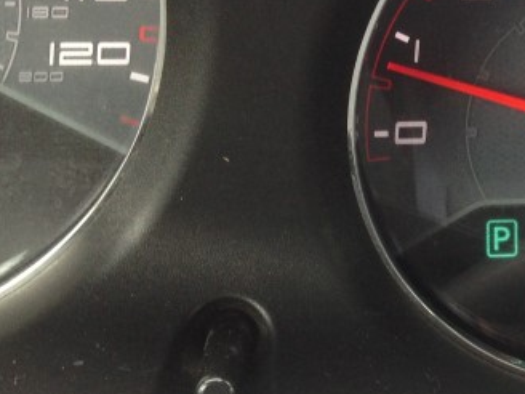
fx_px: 1562
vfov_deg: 14.4
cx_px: 664
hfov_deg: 17.9
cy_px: 162
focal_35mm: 103
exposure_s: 1/60
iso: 64
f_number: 2.4
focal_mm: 4.12
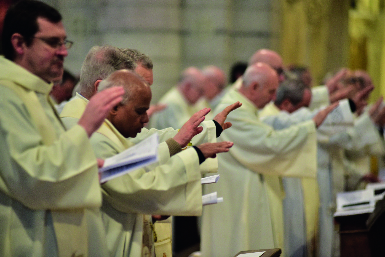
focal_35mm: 170
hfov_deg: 12.1
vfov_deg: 8.1
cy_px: 128
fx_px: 1819
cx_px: 192
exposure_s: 1/80
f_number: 2.8
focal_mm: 170
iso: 1000
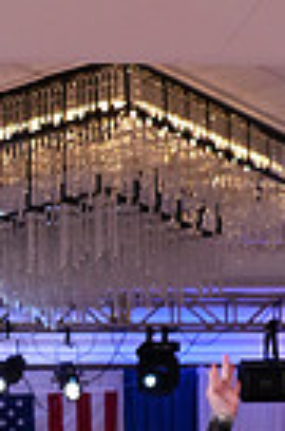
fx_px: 1838
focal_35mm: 154
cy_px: 716
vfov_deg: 12.5
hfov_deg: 8.6
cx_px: -179
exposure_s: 1/250
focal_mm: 36
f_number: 5
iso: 2000
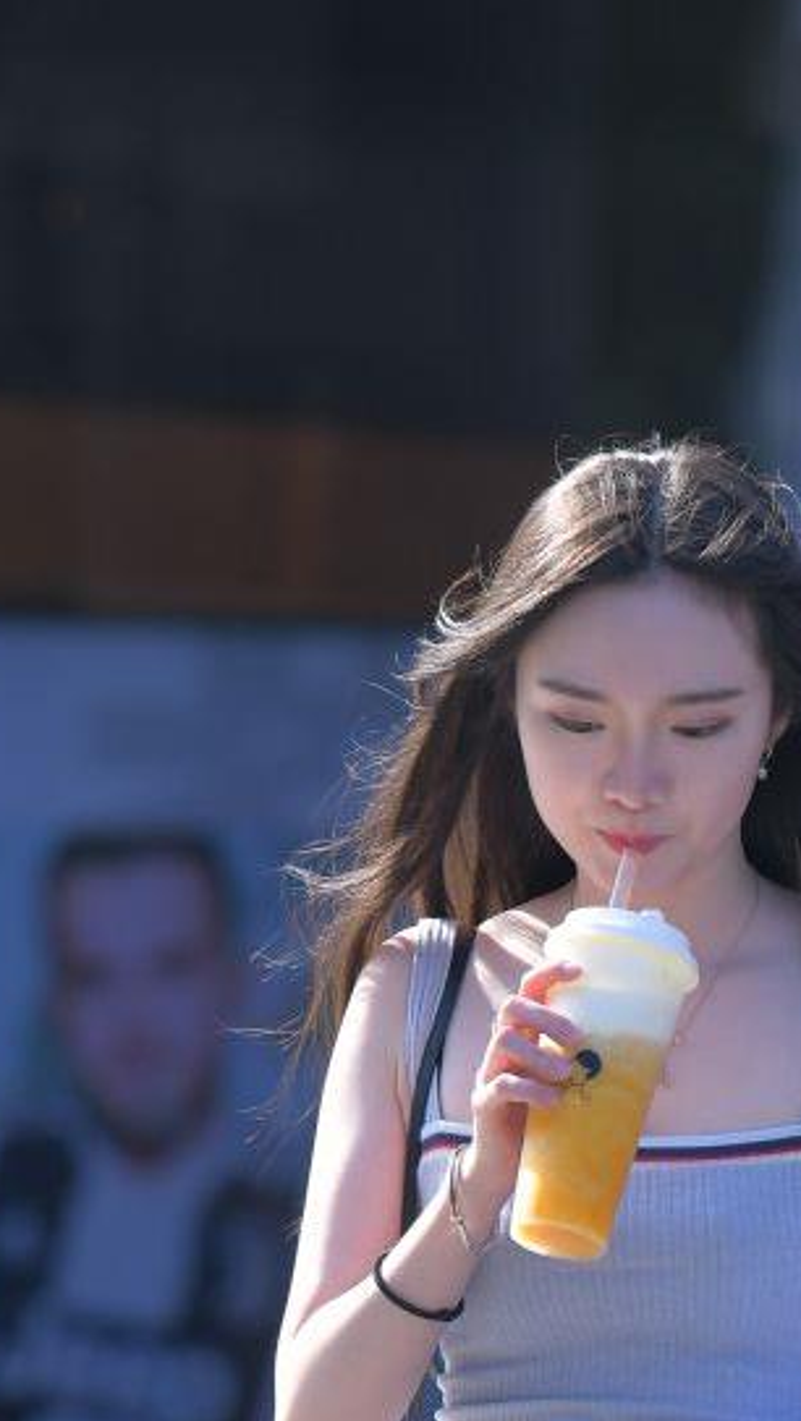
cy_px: 2220
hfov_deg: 1.7
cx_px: 788
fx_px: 26998
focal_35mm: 716
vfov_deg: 3.0
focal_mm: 200
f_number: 4
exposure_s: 1/800
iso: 250
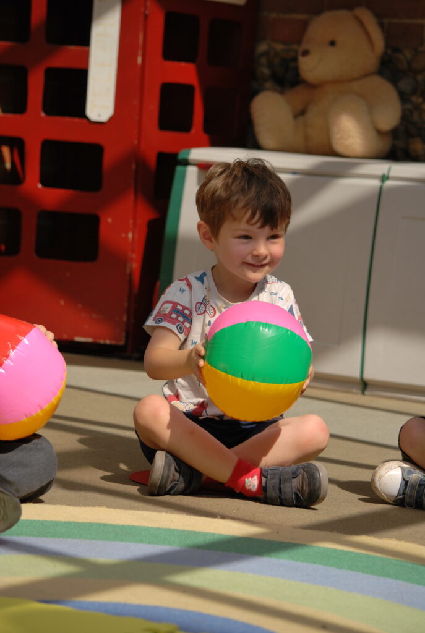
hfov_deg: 10.7
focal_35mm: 129
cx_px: 212
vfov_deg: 15.9
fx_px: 2274
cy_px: 316
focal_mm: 86
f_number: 4.8
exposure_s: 1/500
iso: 140
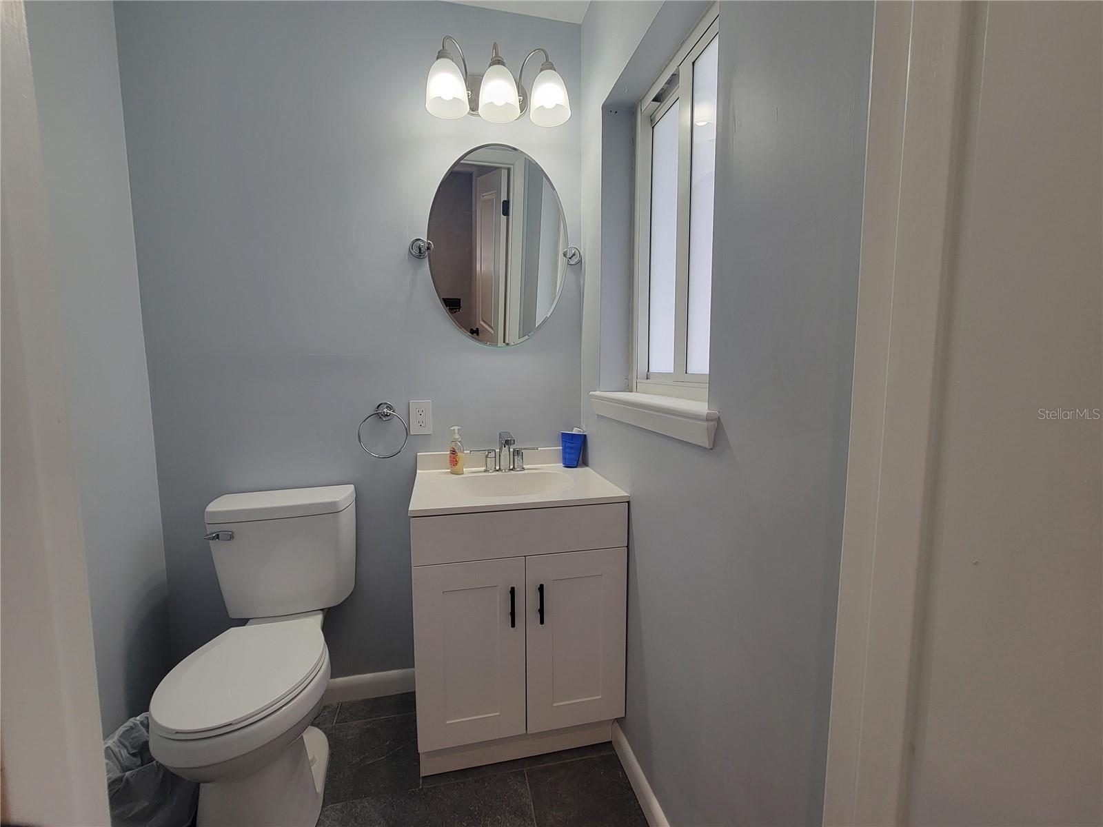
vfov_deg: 89.9
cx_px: 552
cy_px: 414
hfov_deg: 106.2
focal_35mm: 13
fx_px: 414
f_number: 2.2
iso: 64
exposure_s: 1/60
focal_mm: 2.2
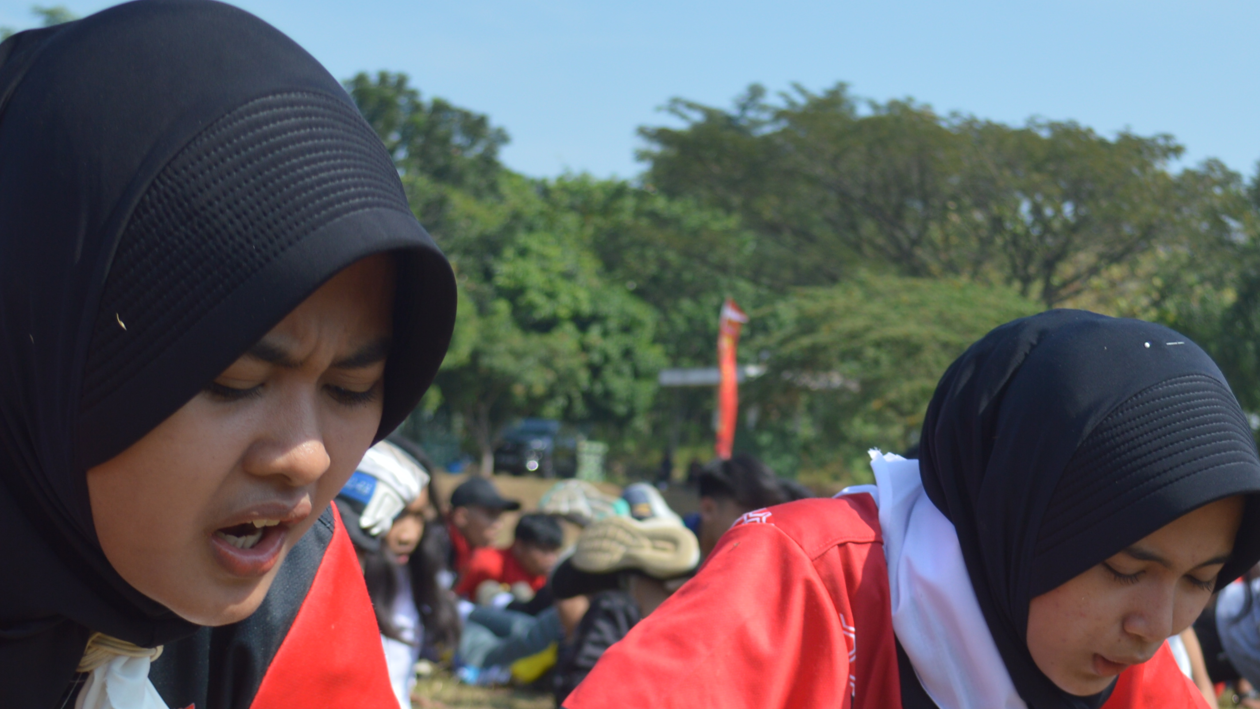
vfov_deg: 16.3
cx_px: 842
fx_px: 2439
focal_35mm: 73
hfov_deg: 28.8
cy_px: 620
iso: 100
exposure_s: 1/640
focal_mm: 22
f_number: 4
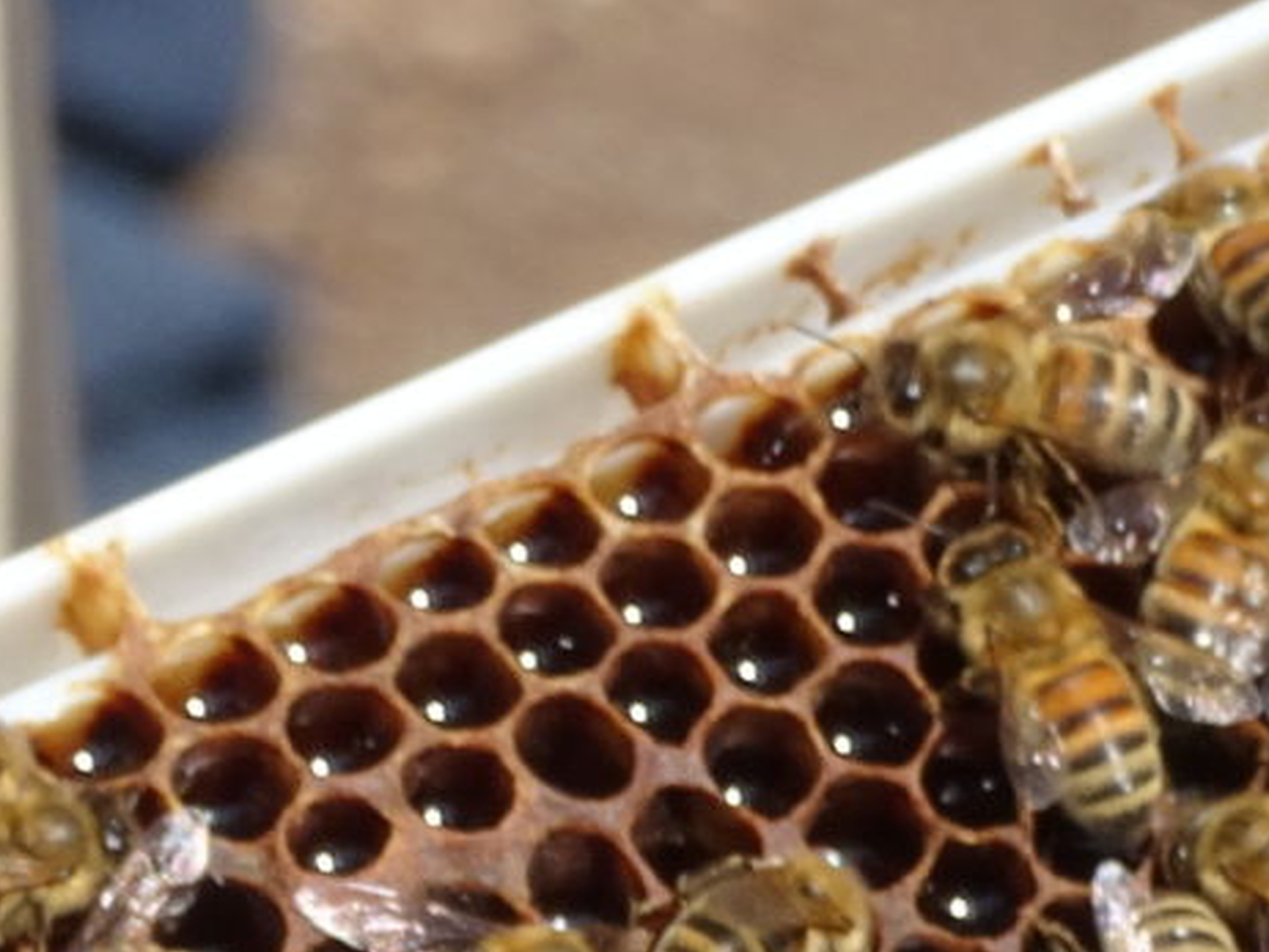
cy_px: 1462
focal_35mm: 917
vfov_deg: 1.6
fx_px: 33634
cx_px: -610
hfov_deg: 2.2
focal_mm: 36.24
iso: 80
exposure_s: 1/250
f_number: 6.3
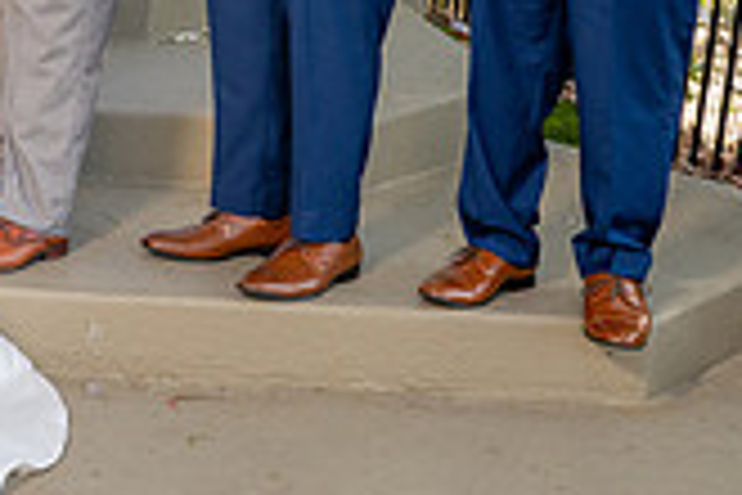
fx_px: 2123
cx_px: -311
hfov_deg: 18.0
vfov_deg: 12.8
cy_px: -167
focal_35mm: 103
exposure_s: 1/200
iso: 250
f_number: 4.5
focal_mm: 24
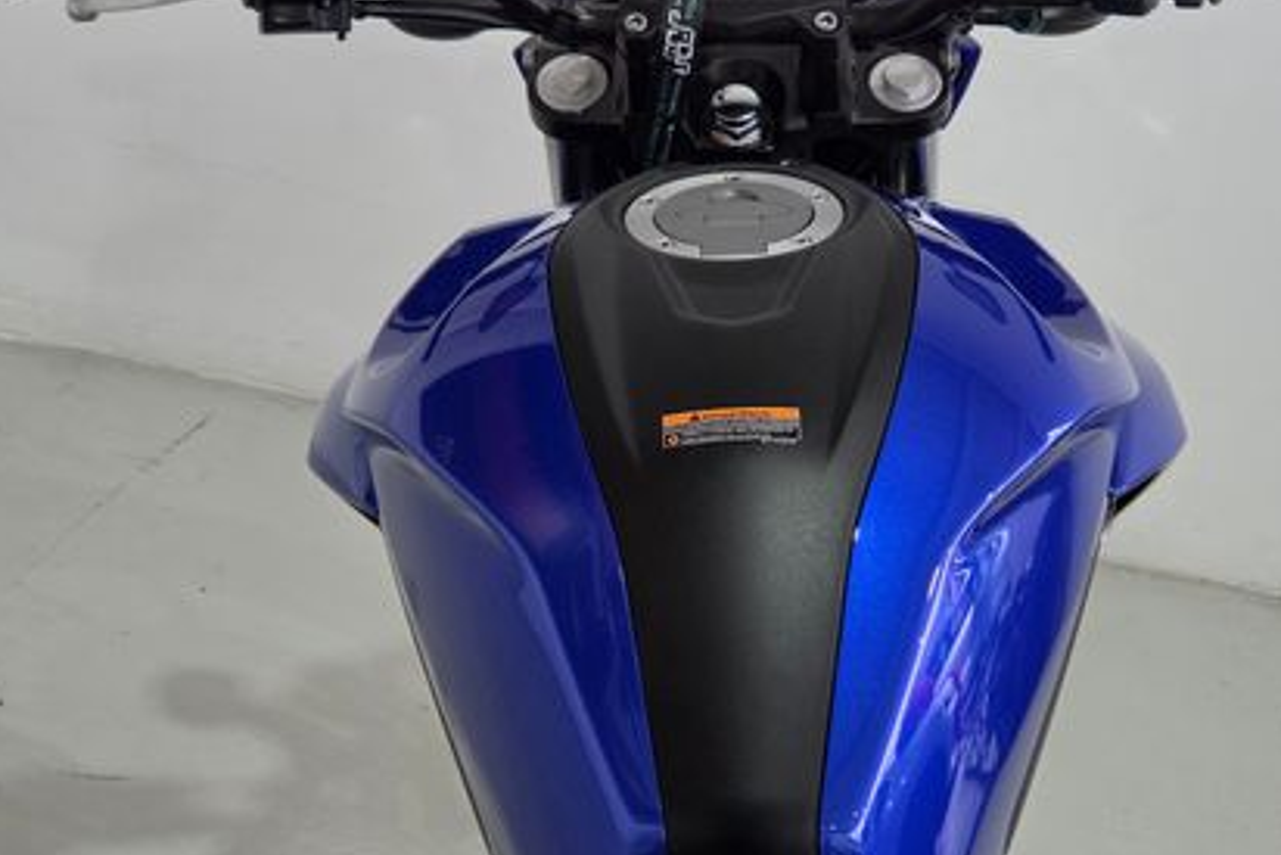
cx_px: 712
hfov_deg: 24.7
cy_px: 336
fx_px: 2919
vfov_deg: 16.7
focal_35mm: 82
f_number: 2.4
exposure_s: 1/120
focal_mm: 7
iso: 160
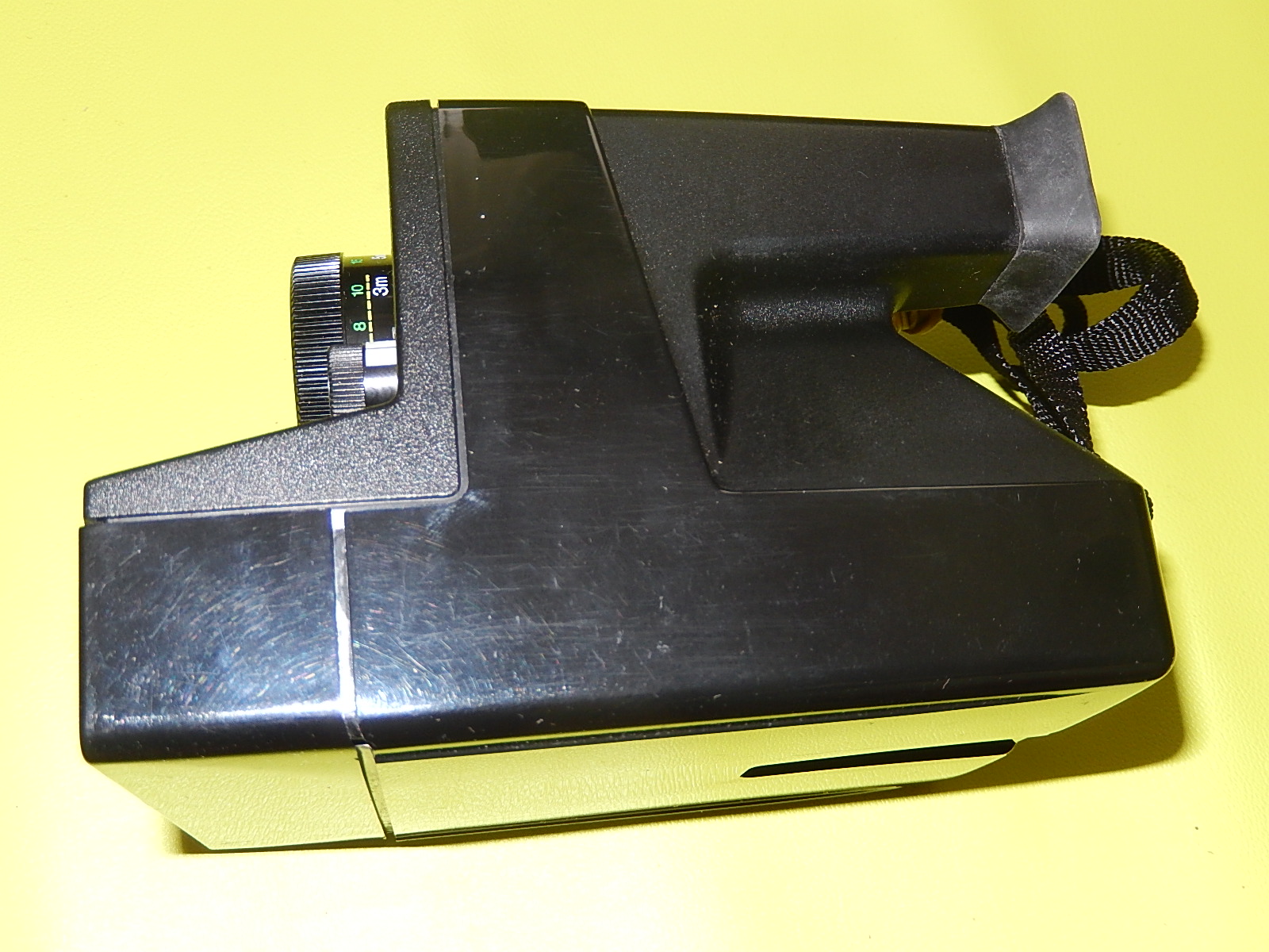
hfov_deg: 45.8
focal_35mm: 41
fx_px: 1503
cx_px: 634
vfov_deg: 35.1
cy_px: 476
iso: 200
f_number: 4.2
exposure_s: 1/30
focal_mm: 7.3
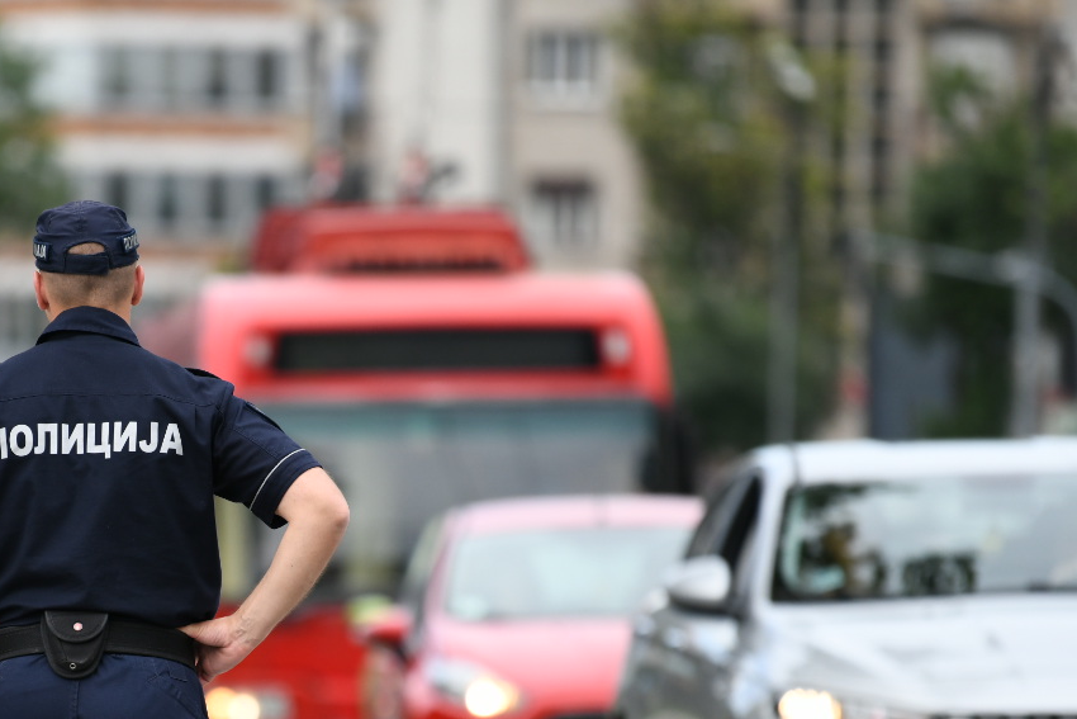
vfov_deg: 3.6
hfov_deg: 5.4
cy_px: 673
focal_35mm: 381
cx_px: 218
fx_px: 11399
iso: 500
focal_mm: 200
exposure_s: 1/2500
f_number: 2.8
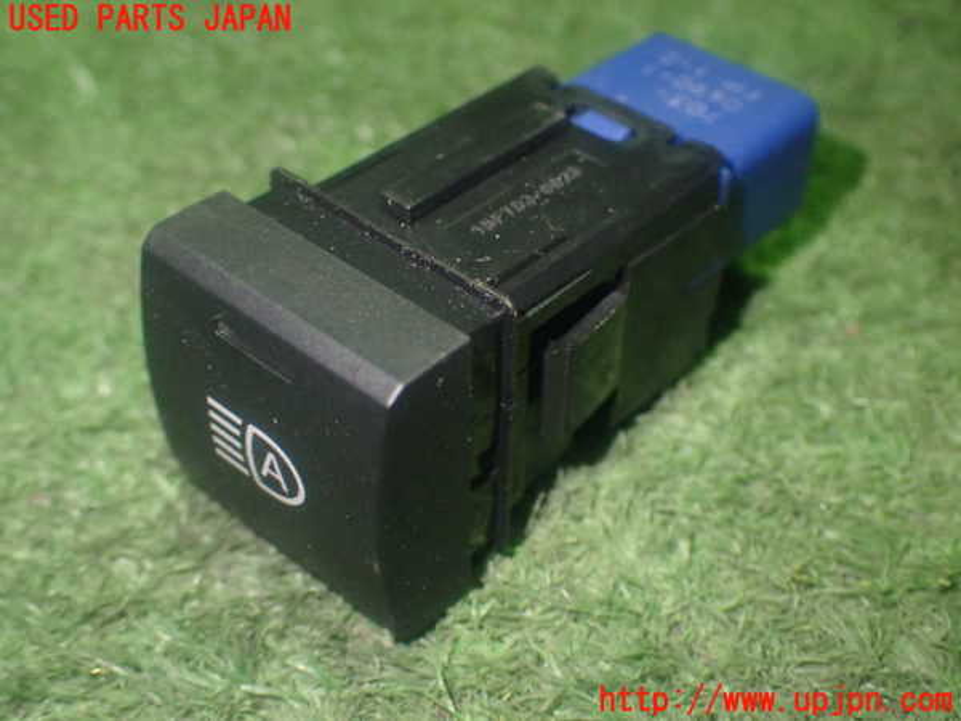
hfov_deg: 38.2
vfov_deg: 29.1
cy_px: 360
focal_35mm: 50
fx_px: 1388
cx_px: 480
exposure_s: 1/40
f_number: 3.2
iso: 800
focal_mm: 9.01
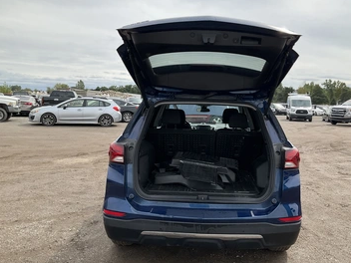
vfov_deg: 42.9
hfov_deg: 55.2
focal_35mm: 33
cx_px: 197
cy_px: 123
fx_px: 335
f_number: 1.8
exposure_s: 1/1534
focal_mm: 3
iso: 25
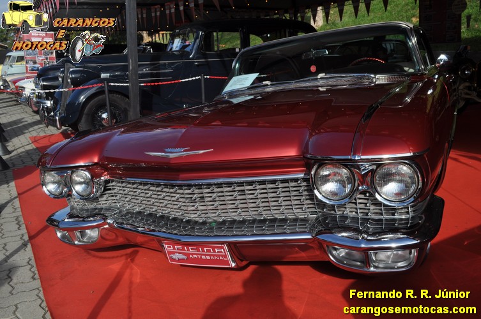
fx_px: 440
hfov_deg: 57.3
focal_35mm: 33
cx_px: 240
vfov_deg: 39.9
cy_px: 160
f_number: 10
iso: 200
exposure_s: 1/400
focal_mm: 22
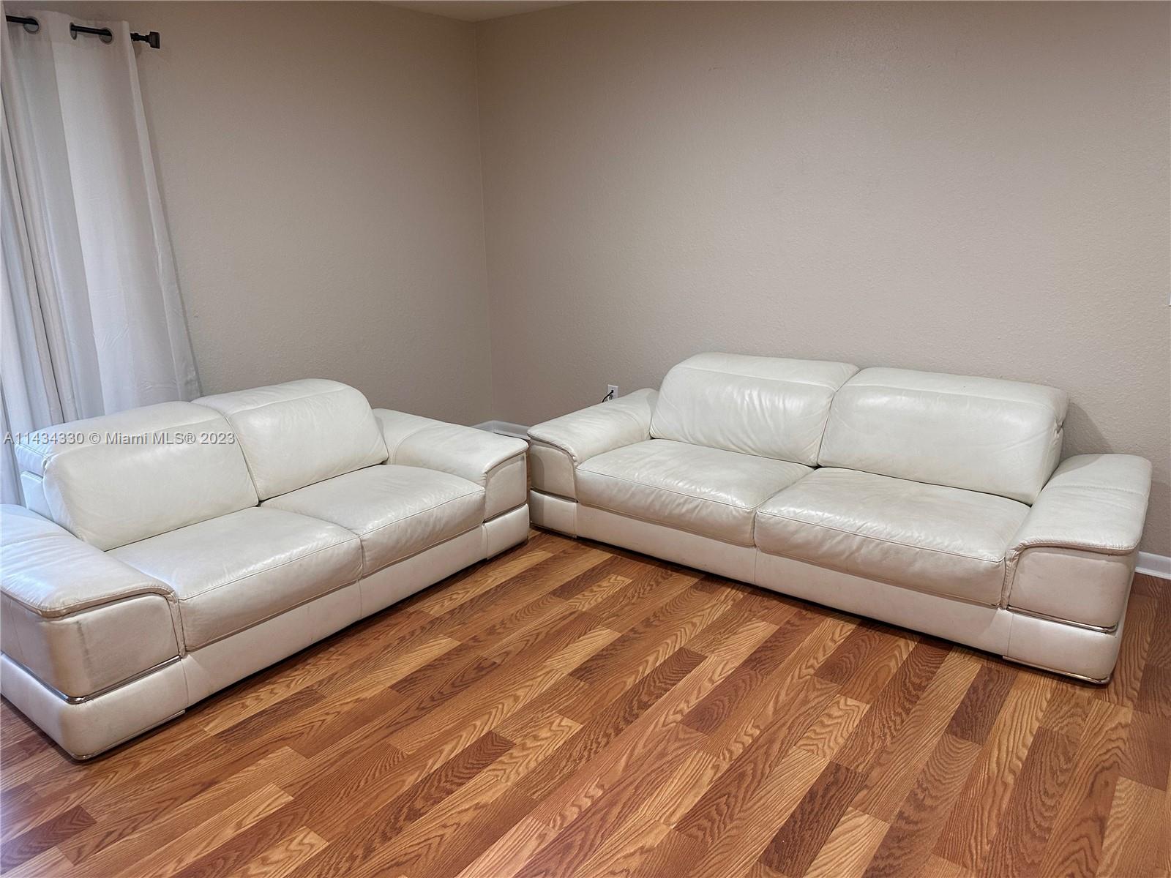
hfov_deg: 71.6
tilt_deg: -17.0
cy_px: 439
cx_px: 586
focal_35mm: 24
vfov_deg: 56.8
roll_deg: +0.5
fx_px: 812
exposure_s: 1/60
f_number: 1.78
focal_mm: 6.86
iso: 200
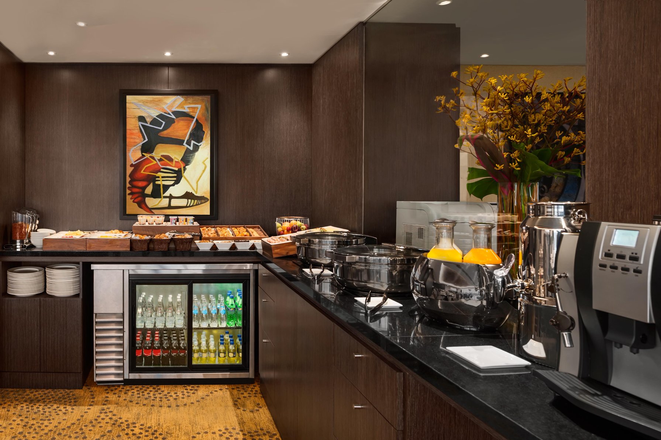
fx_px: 440
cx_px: 330
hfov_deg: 73.8
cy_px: 220
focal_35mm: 24
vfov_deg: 53.1
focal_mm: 24
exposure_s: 1/2
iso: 400
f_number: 8
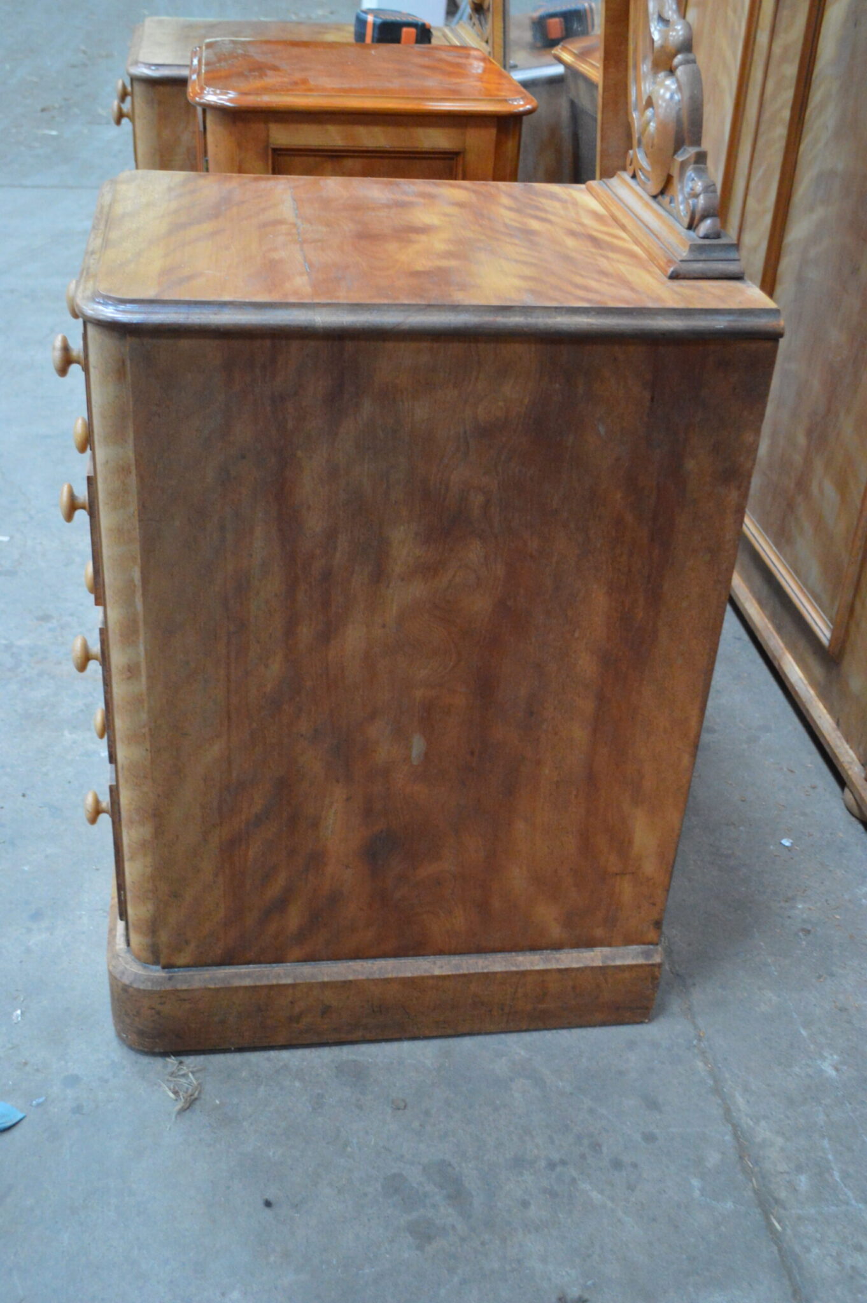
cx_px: 434
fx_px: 1303
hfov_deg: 36.8
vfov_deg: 53.2
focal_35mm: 36
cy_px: 652
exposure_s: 1/60
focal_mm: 24
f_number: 4
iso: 3200
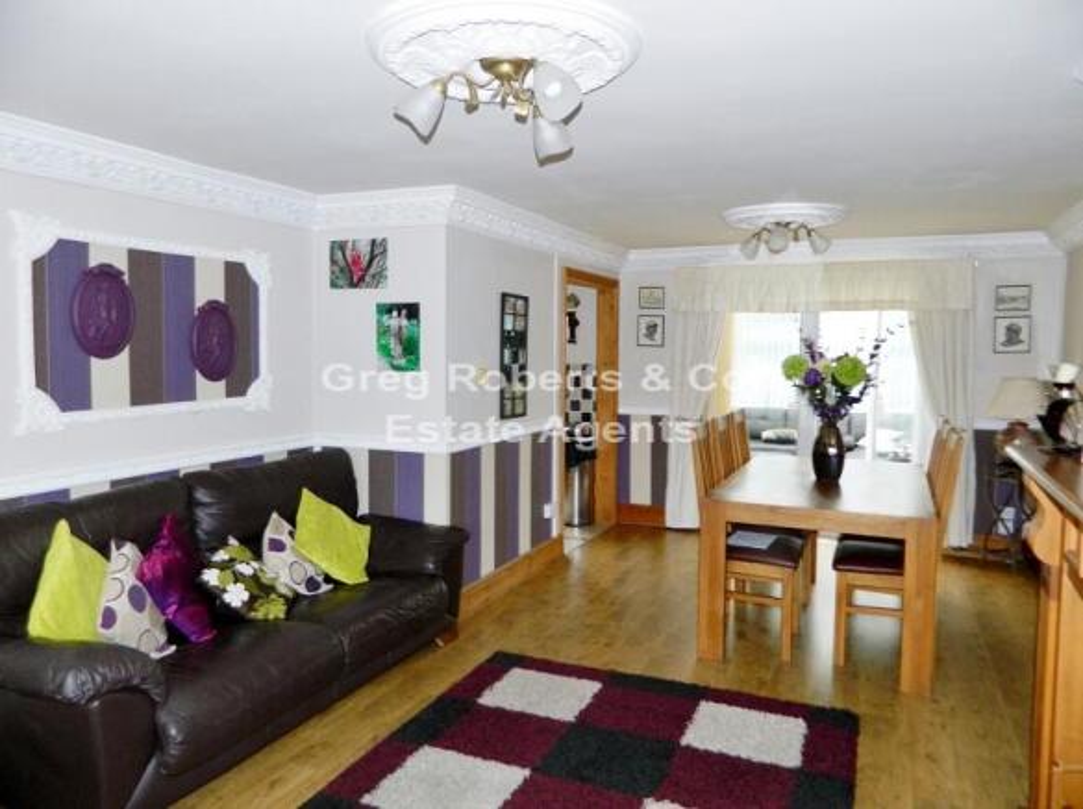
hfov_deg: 69.5
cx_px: 542
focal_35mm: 25
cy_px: 404
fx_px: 781
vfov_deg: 54.8
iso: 200
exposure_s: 1/30
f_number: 3.1
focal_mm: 4.5
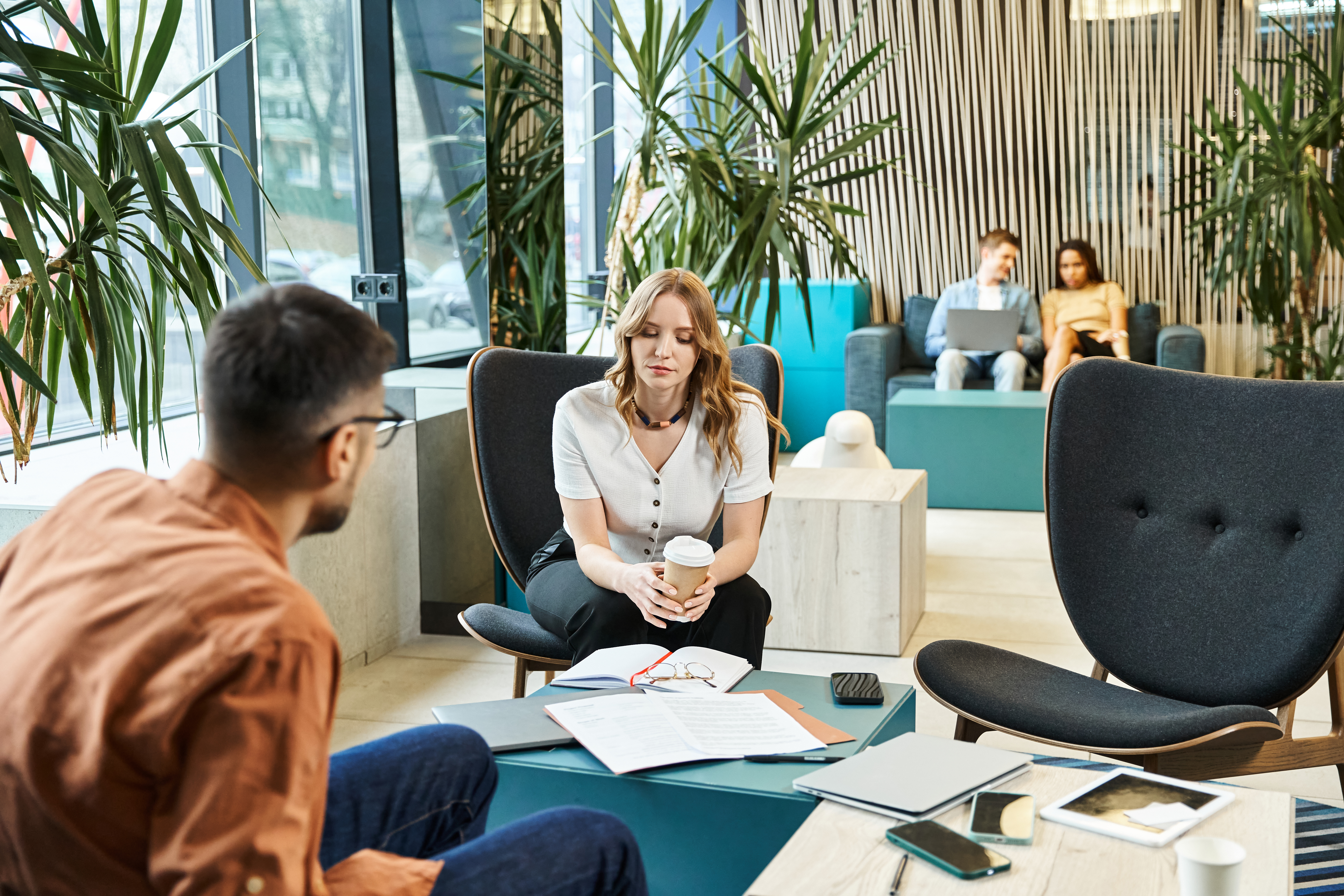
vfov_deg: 29.9
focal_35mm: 45
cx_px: 672
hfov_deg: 43.6
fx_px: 1680
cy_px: 448
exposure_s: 1/250
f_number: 2.8
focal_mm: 45
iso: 1600
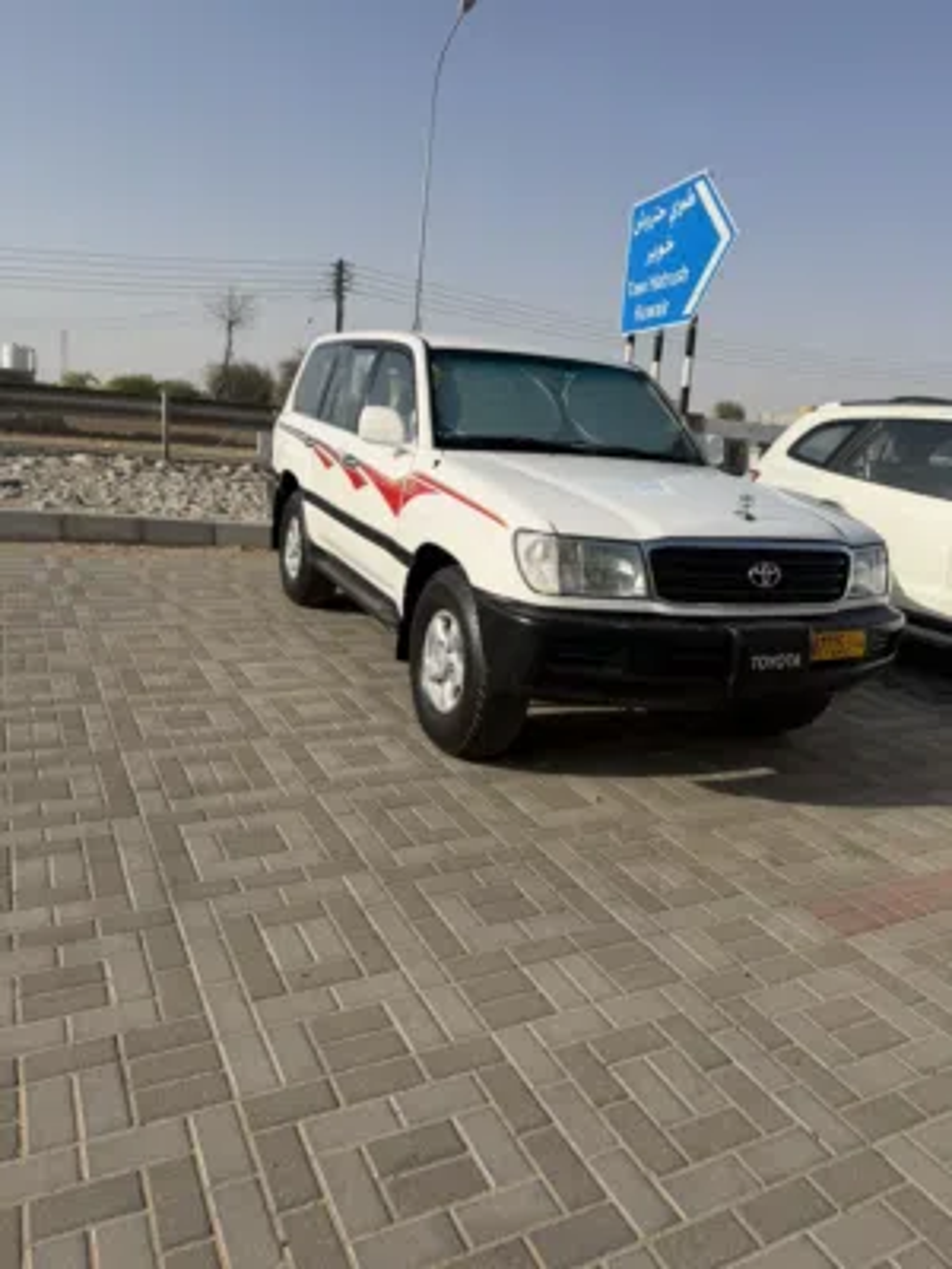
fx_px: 880
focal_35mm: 24
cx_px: 476
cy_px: 634
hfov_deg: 56.8
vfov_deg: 71.6
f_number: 1.78
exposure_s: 1/5714
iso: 80
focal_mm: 6.76
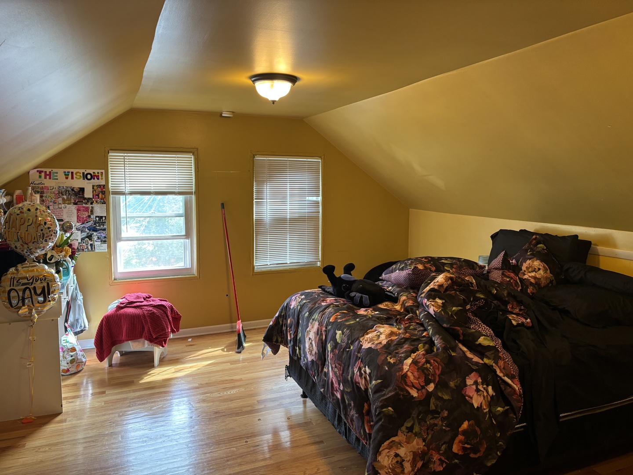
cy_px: 238
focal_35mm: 26
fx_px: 475
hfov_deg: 67.3
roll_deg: -0.5
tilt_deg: -6.5
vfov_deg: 53.1
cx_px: 316
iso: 125
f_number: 1.6
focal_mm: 5.96
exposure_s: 1/60
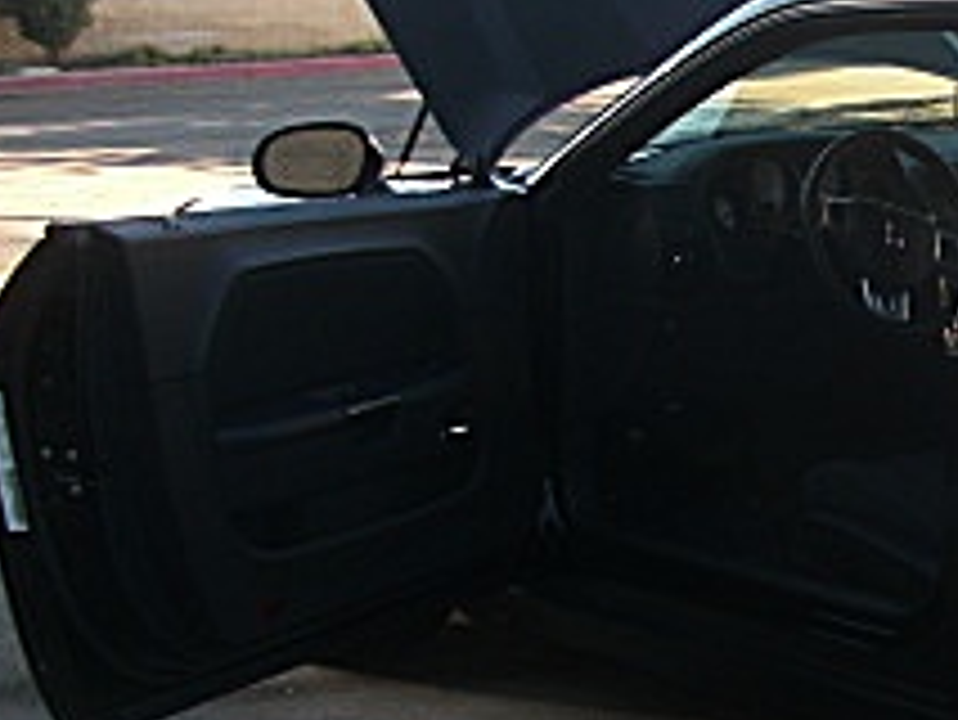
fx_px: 2991
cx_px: 1336
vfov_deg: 13.7
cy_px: 454
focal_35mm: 108
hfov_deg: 16.9
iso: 50
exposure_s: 1/80
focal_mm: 6.3
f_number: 2.8
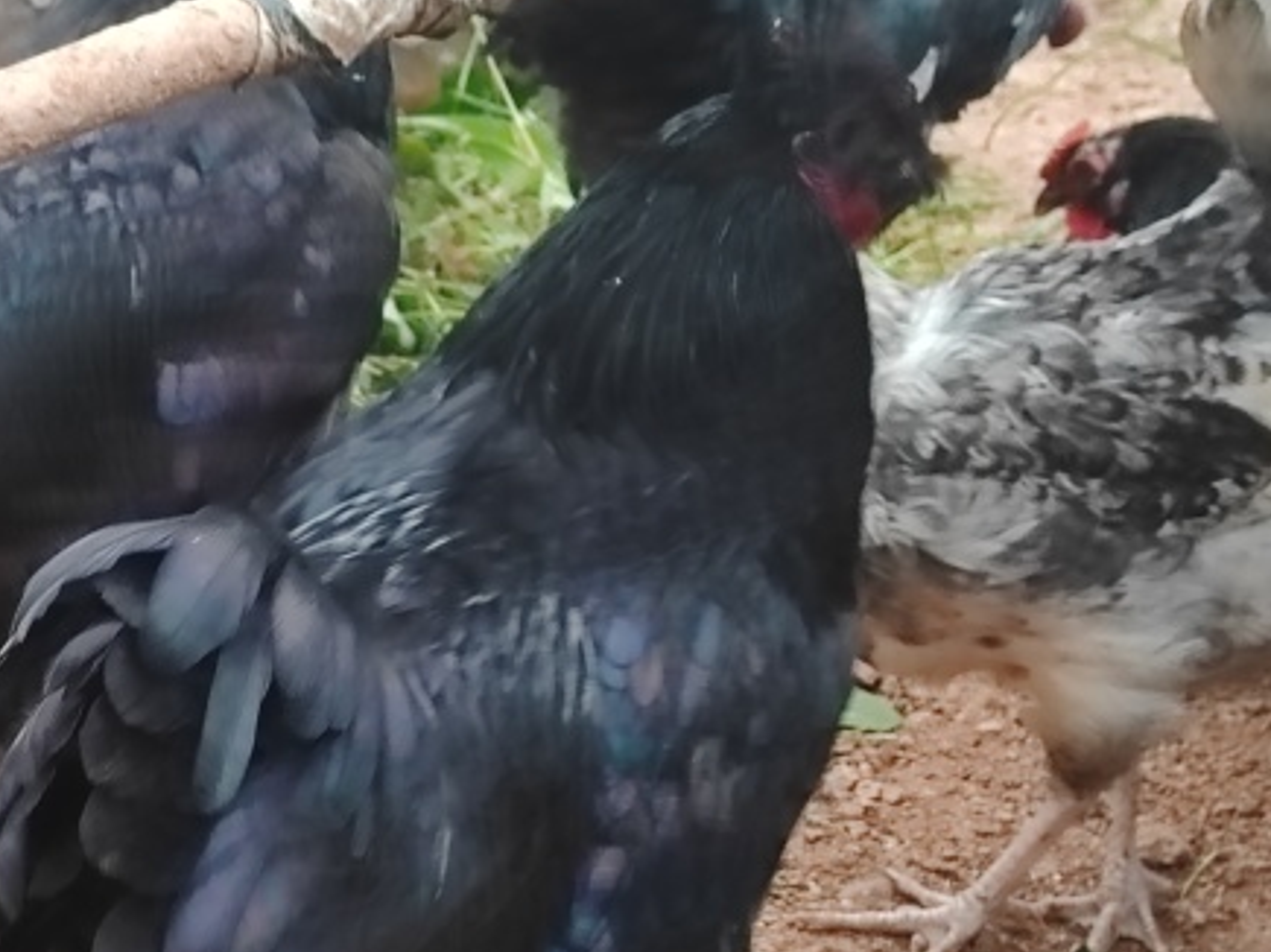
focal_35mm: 92
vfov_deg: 16.0
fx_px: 3377
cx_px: 243
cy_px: 657
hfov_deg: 21.0
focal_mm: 5.25
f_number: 1.8
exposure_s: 1/100
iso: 160
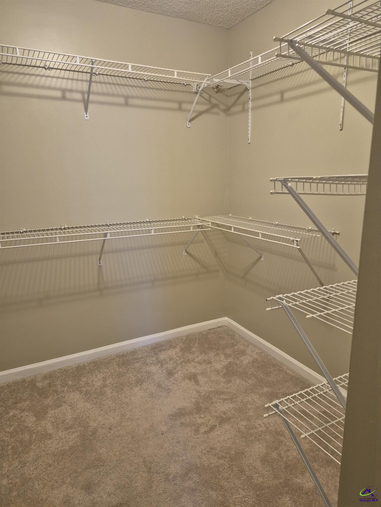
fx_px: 338
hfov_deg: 58.9
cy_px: 254
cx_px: 190
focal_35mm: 23
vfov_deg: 73.9
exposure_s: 1/120
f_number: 1.8
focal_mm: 5.4
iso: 640
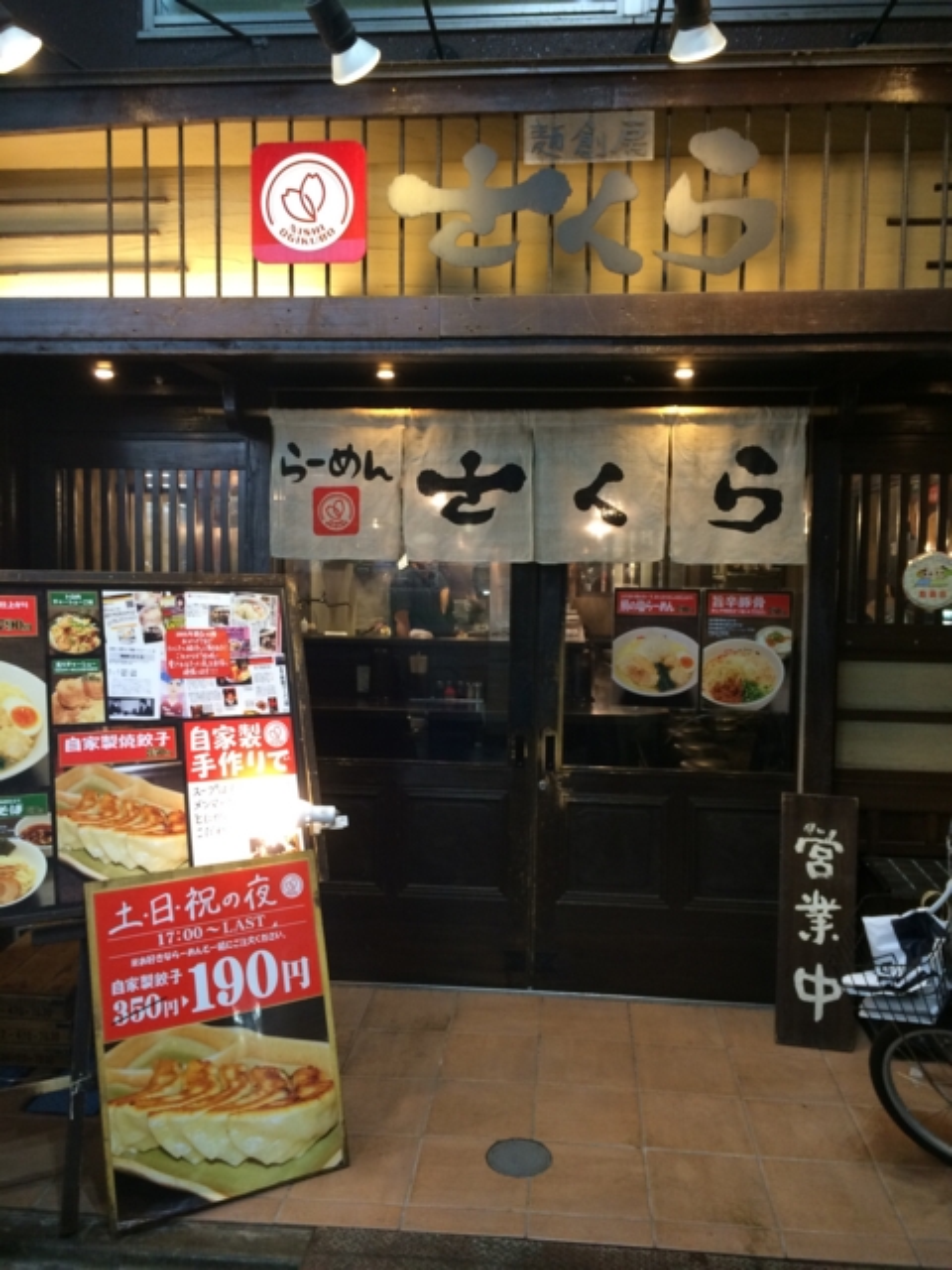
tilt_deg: -2.4
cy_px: 635
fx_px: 1063
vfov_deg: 61.7
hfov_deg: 48.2
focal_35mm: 29
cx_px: 476
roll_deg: -1.5
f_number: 2.2
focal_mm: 4.15
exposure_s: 1/30
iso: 160
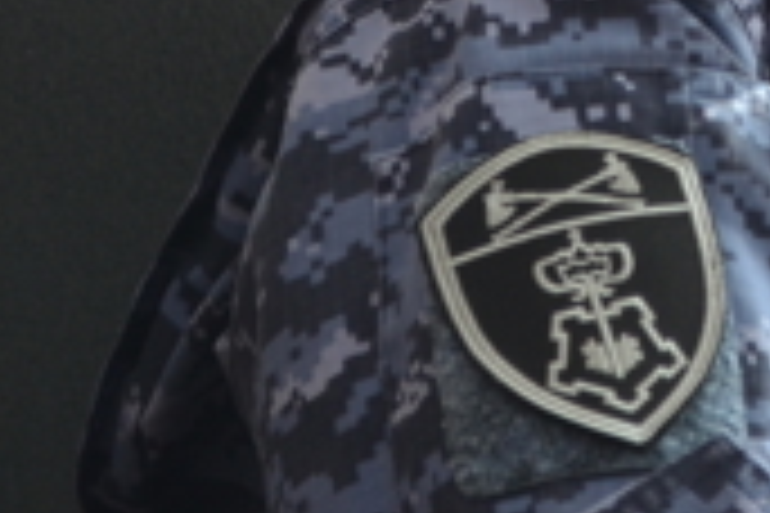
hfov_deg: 6.4
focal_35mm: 317
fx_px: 6780
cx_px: 993
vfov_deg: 4.3
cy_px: -279
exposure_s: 1/80
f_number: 5.3
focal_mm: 48
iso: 400
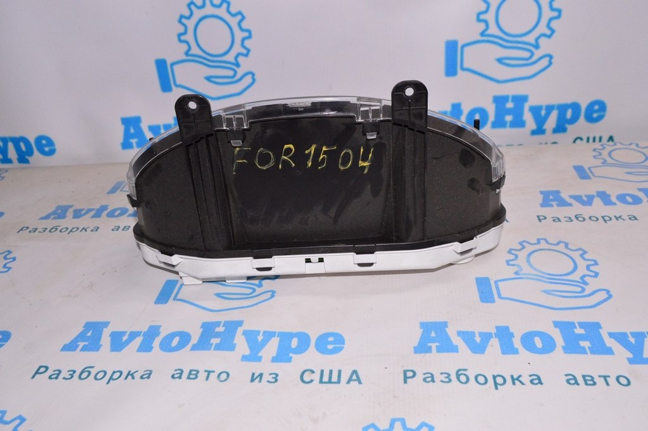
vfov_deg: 39.9
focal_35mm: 33
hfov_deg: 57.3
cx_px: 324
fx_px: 594
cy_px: 216
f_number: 8
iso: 1600
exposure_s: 1/200
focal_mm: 22
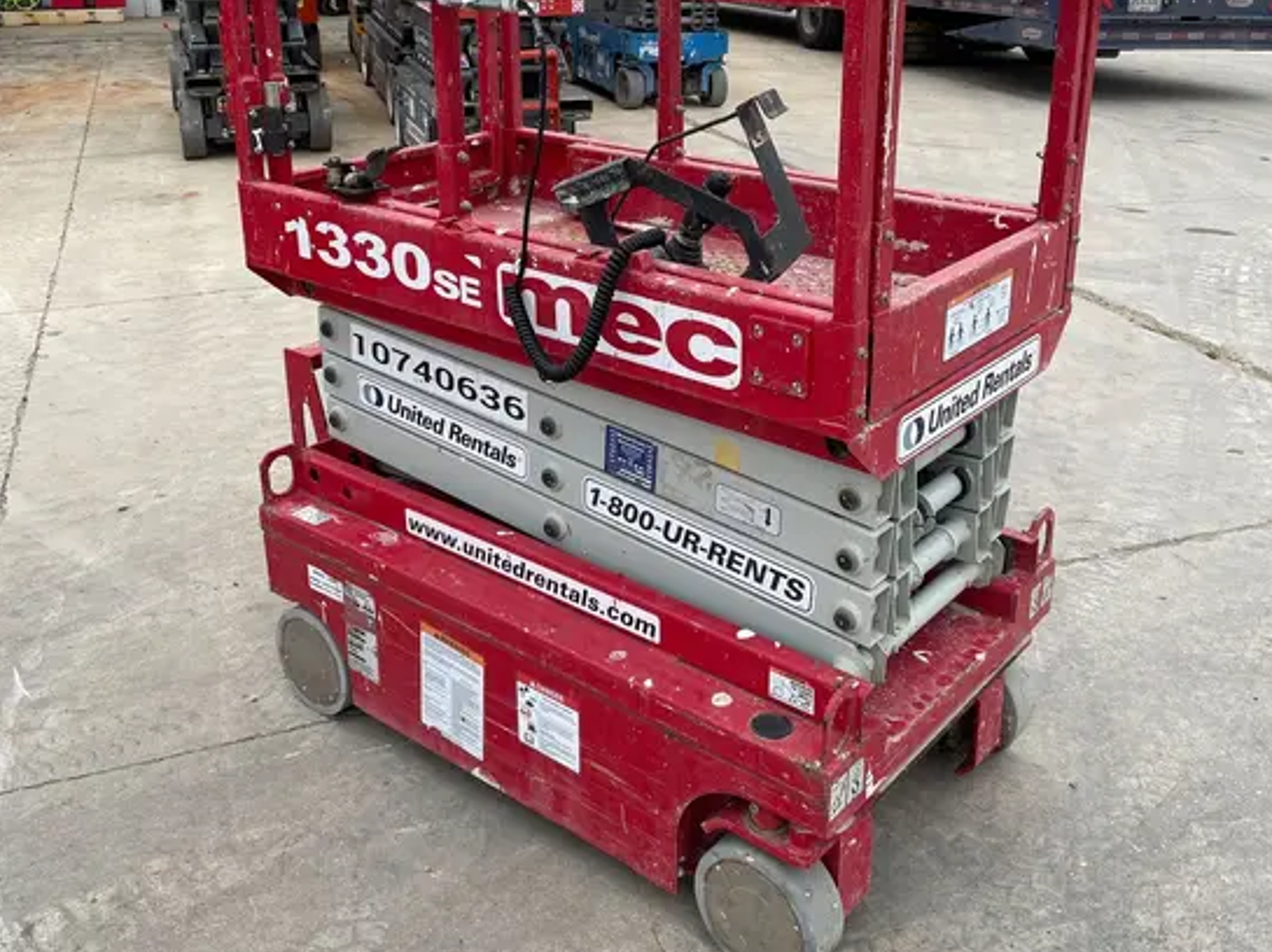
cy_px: 312
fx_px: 1285
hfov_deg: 52.7
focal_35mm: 35
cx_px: 635
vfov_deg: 40.1
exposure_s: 1/861
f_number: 1.6
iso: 32
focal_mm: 4.2
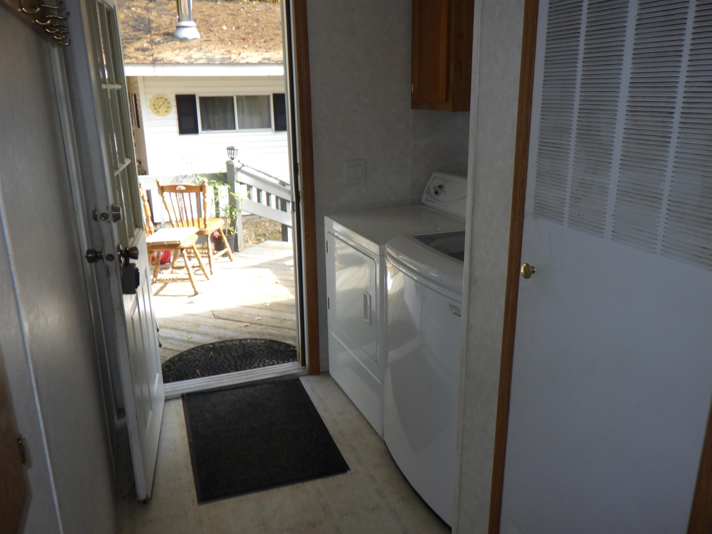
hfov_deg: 63.4
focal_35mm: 28
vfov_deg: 49.7
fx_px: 576
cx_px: 356
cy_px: 267
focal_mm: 5
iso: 125
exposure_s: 1/80
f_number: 3.5
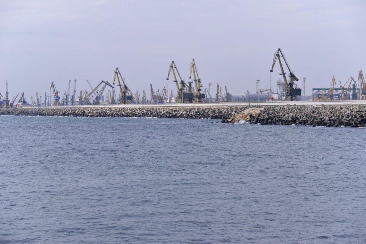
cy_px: 122
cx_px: 183
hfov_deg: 23.9
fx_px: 865
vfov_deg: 16.1
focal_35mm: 85
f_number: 4
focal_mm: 85
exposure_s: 1/640
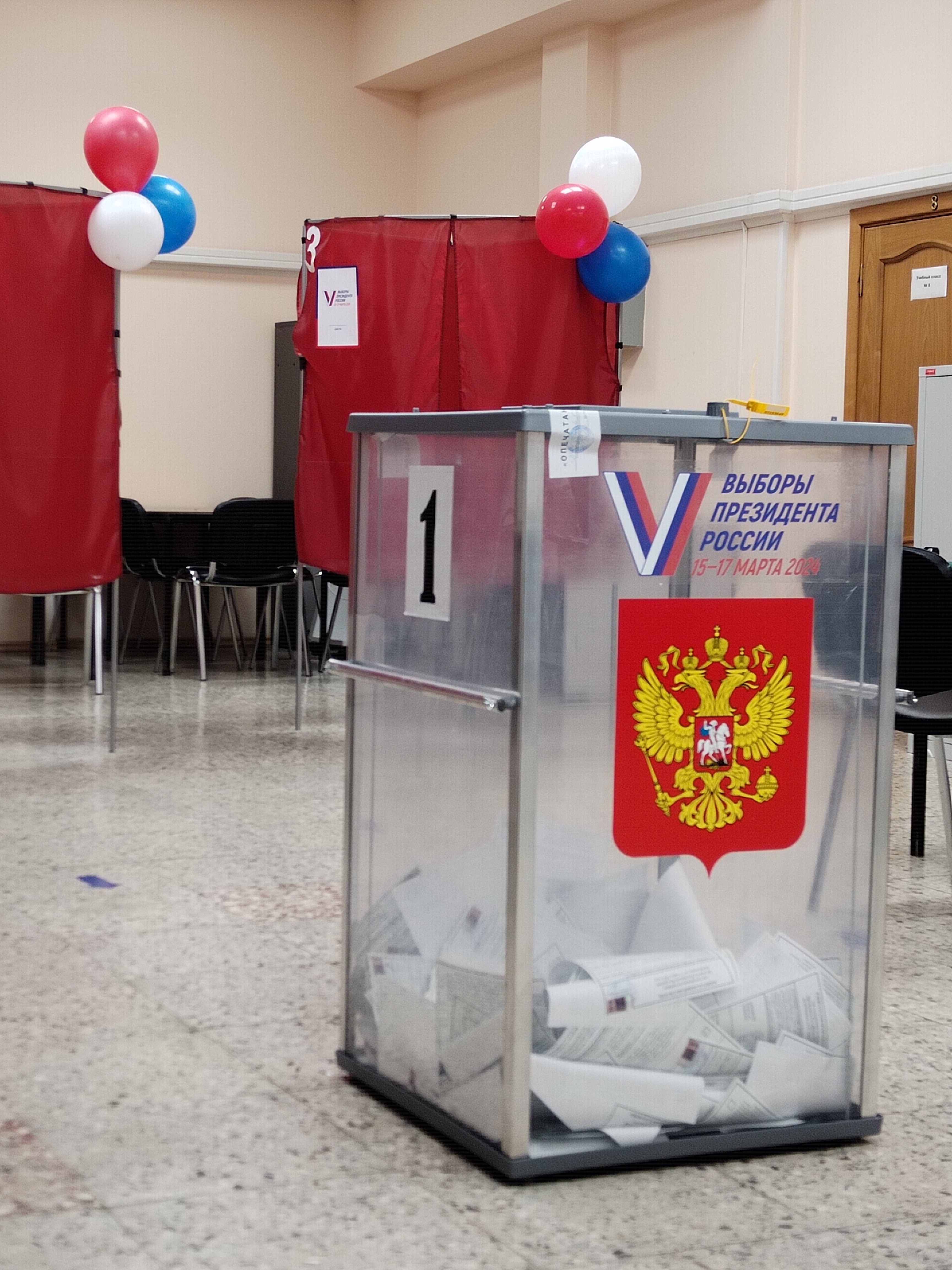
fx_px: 2310
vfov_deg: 30.7
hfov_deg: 23.3
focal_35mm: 63
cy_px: 635
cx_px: 476
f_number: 1.8
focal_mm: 4.75
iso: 378
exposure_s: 1/50
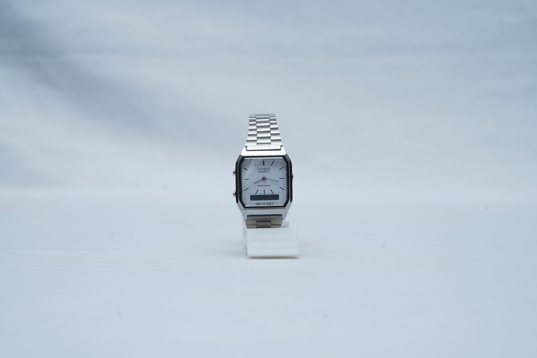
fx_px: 746
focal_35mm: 50
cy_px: 179
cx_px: 268
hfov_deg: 39.6
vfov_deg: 27.0
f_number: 9
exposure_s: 1/160
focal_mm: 50
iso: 125
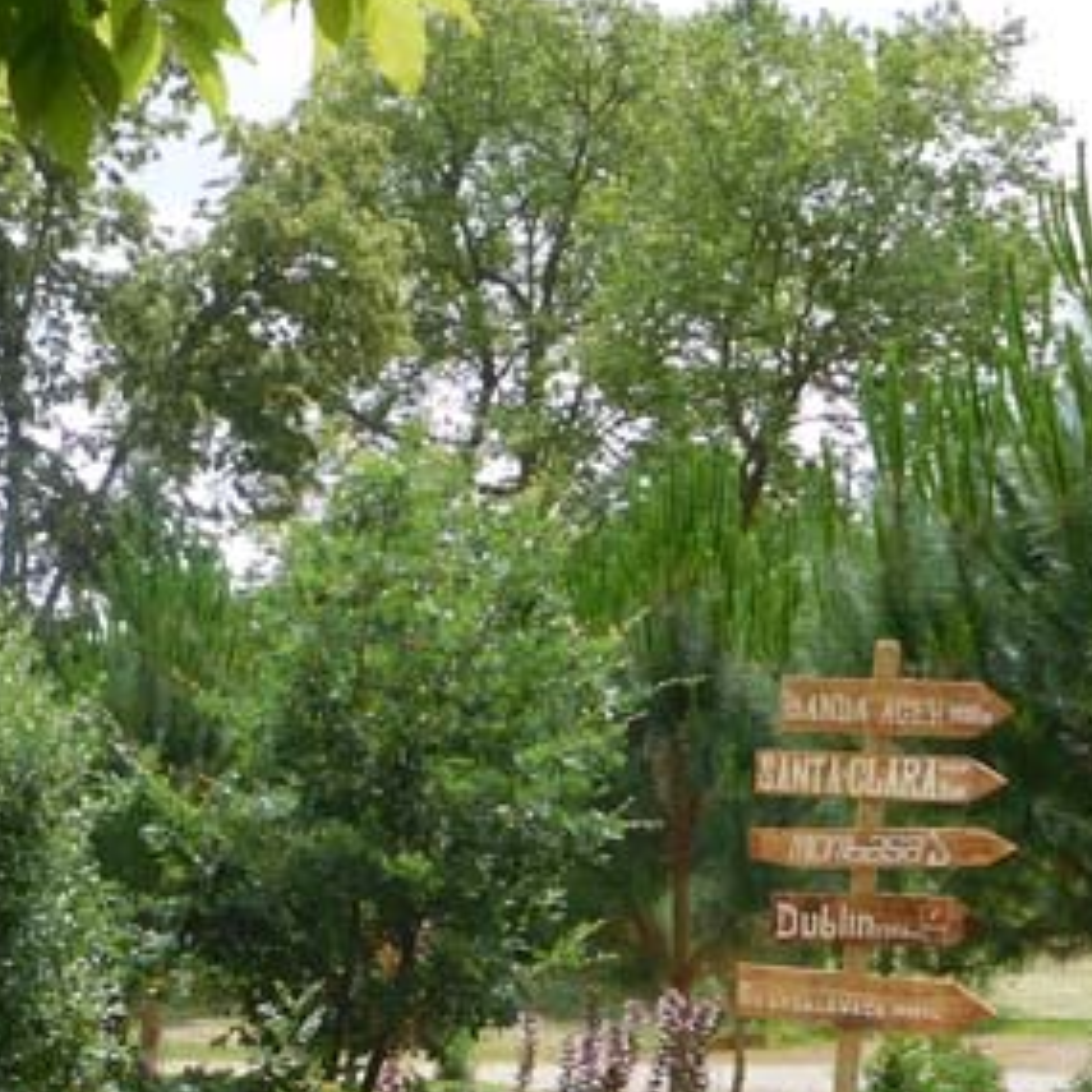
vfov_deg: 26.9
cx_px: 199
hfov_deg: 27.1
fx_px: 2213
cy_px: 943
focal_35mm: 62
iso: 125
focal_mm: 4.5
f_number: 3.4
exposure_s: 1/1000
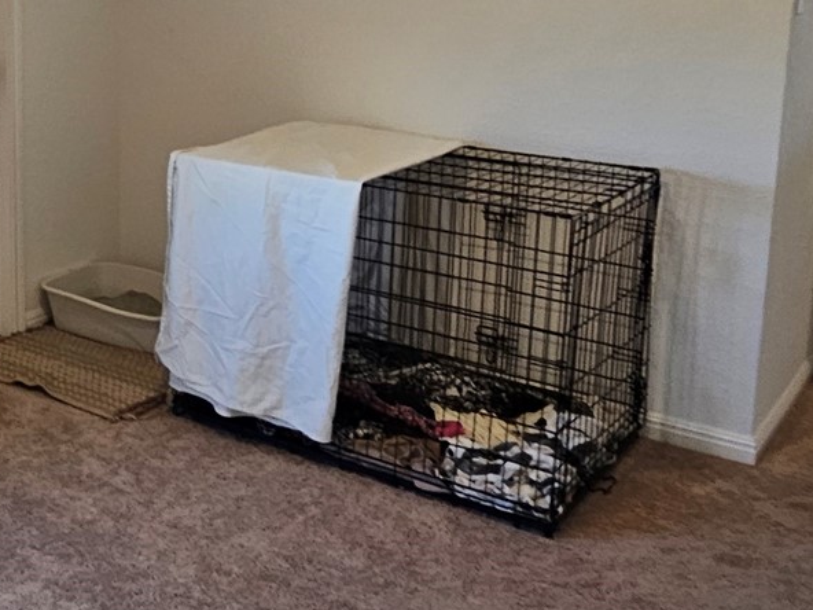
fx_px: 1057
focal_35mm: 45
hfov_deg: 38.8
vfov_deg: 31.3
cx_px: 67
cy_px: 121
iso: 125
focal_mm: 2.2
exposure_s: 1/60
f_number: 2.2
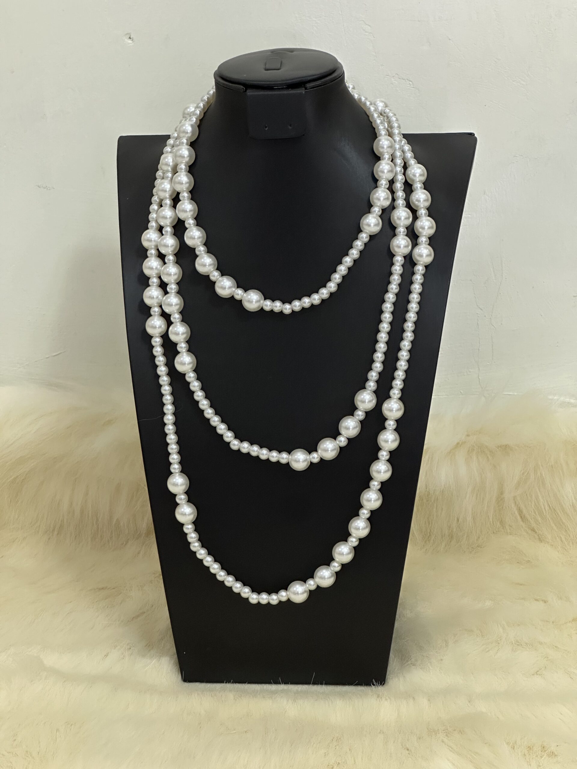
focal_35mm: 77
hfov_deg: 19.1
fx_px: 1711
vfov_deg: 25.3
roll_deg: +0.8
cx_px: 288
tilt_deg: -15.4
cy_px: 384
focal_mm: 9
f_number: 2.8
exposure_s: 1/60
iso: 320
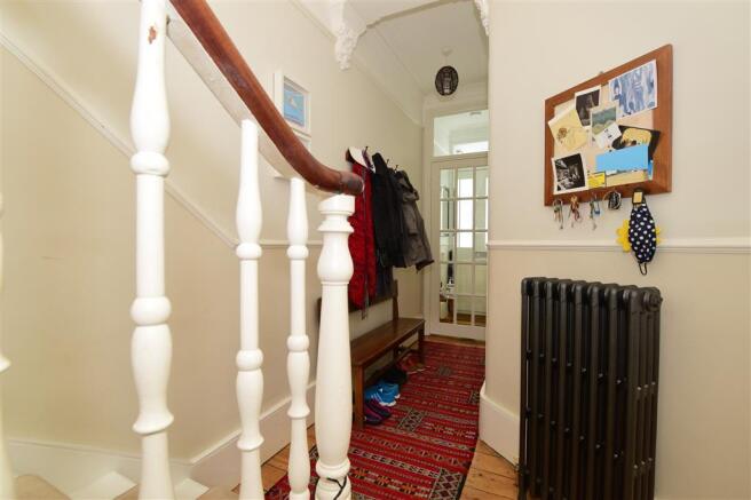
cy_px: 250
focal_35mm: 15
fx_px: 313
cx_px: 376
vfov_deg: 77.3
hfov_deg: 100.4
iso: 400
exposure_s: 1/30
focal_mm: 10
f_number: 7.1
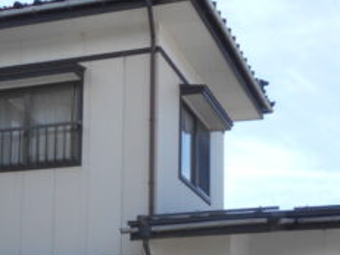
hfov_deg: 21.2
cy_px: 279
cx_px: 22
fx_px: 884
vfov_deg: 16.0
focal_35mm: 90
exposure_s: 1/500
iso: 80
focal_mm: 4.6
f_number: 3.2
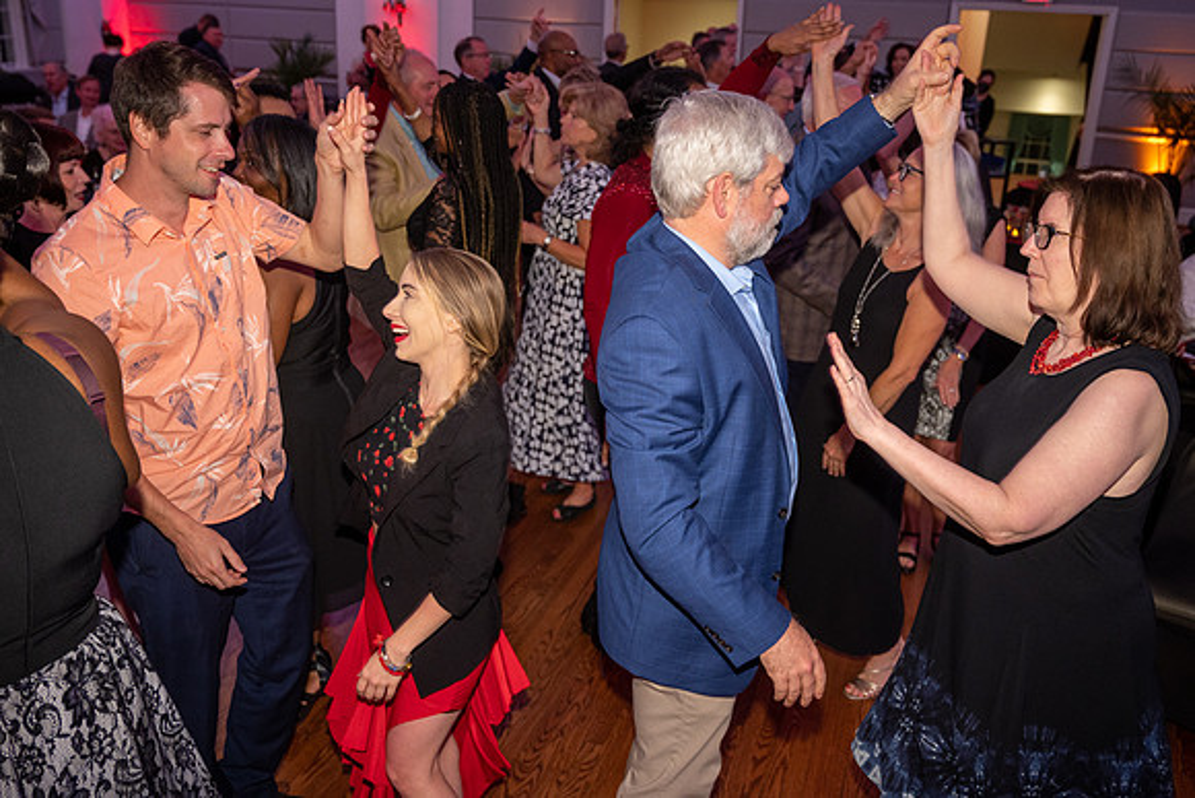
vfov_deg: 39.9
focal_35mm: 33
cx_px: 598
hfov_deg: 57.1
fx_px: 1098
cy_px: 399
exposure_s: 1/60
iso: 1600
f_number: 4
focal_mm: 33
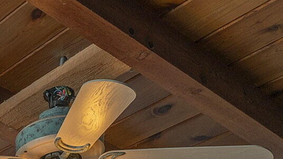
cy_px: 479
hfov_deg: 23.7
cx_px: -55
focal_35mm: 82
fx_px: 616
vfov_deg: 10.4
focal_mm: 15
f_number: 5.6
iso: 200
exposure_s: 1/125
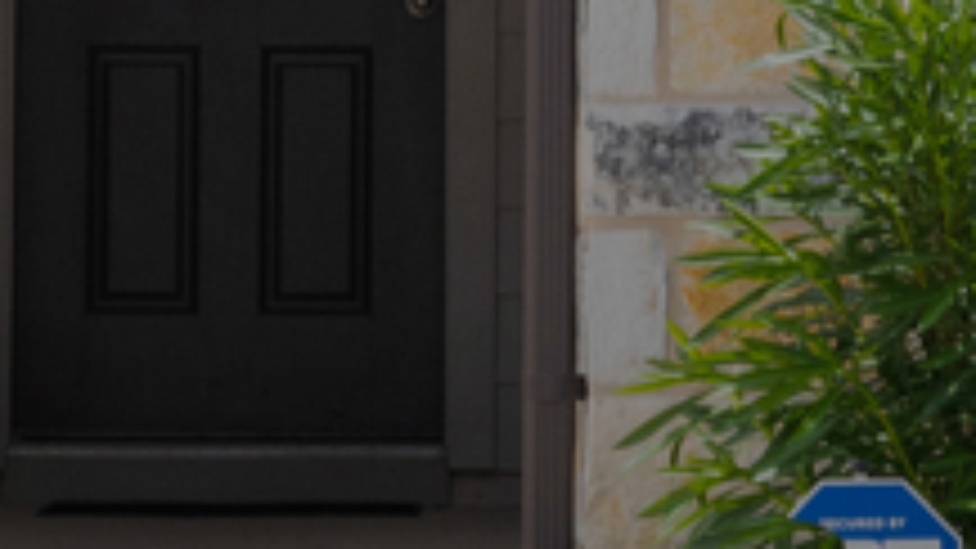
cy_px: -387
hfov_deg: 8.4
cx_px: 450
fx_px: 6676
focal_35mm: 258
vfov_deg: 4.7
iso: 320
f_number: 5.6
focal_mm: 33
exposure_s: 1/1250
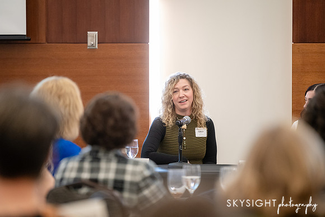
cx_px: 162
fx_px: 1859
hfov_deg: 10.0
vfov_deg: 6.7
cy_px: 108
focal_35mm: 206
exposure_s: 1/250
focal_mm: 200
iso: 3200
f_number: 2.8
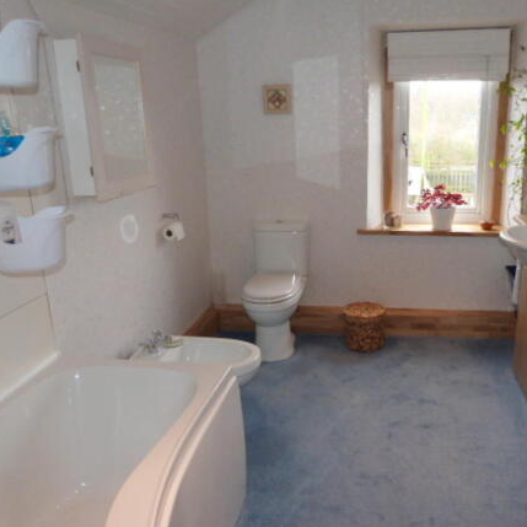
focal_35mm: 30
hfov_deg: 53.5
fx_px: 517
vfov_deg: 54.0
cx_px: 325
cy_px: 261
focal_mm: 4.5
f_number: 2.8
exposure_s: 1/60
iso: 160
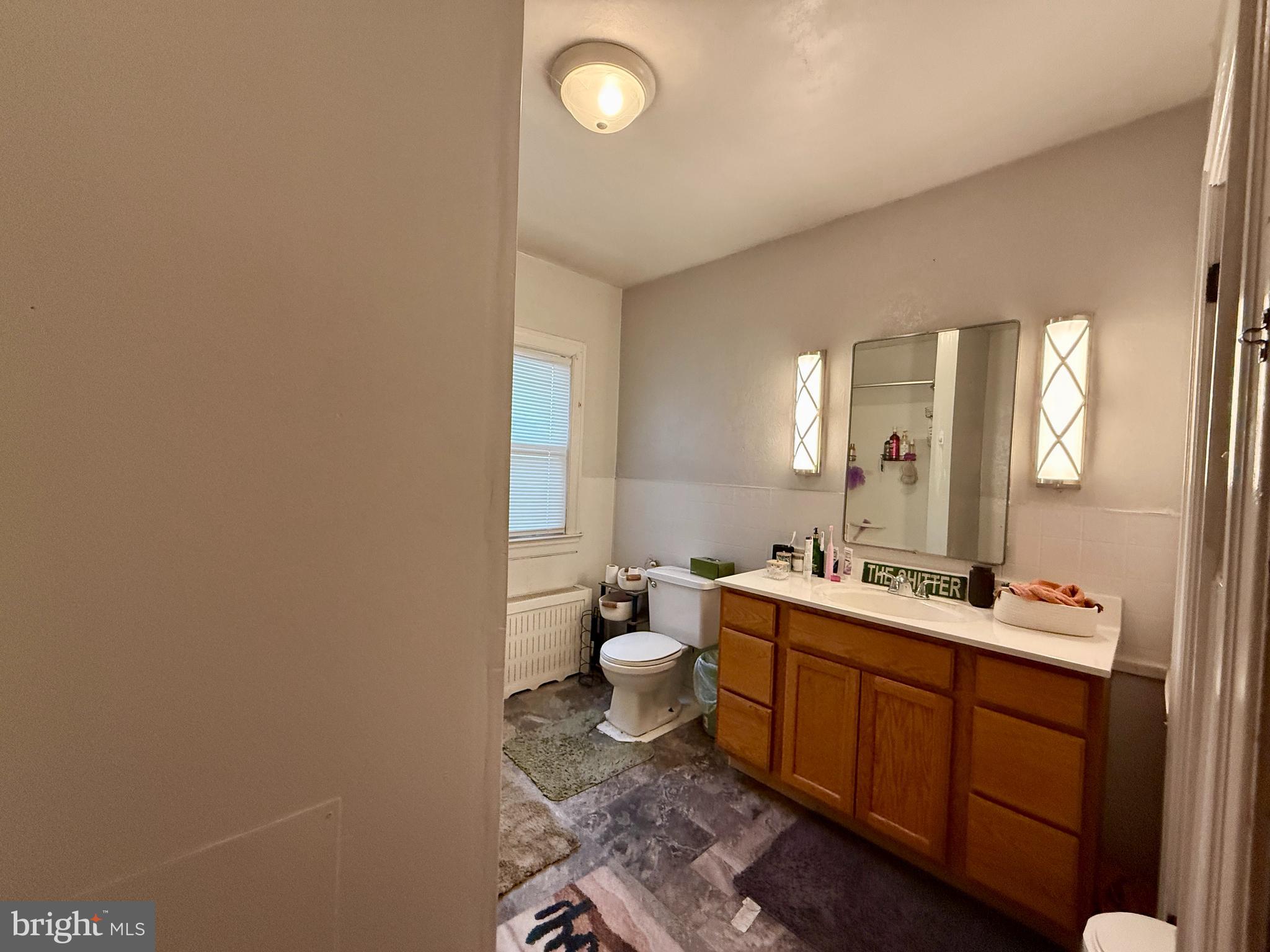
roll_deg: -2.0
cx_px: 635
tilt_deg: -1.3
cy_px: 476
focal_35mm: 14
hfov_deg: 102.1
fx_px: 514
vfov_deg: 85.7
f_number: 2.2
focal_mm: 2.22
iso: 500
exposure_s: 1/120
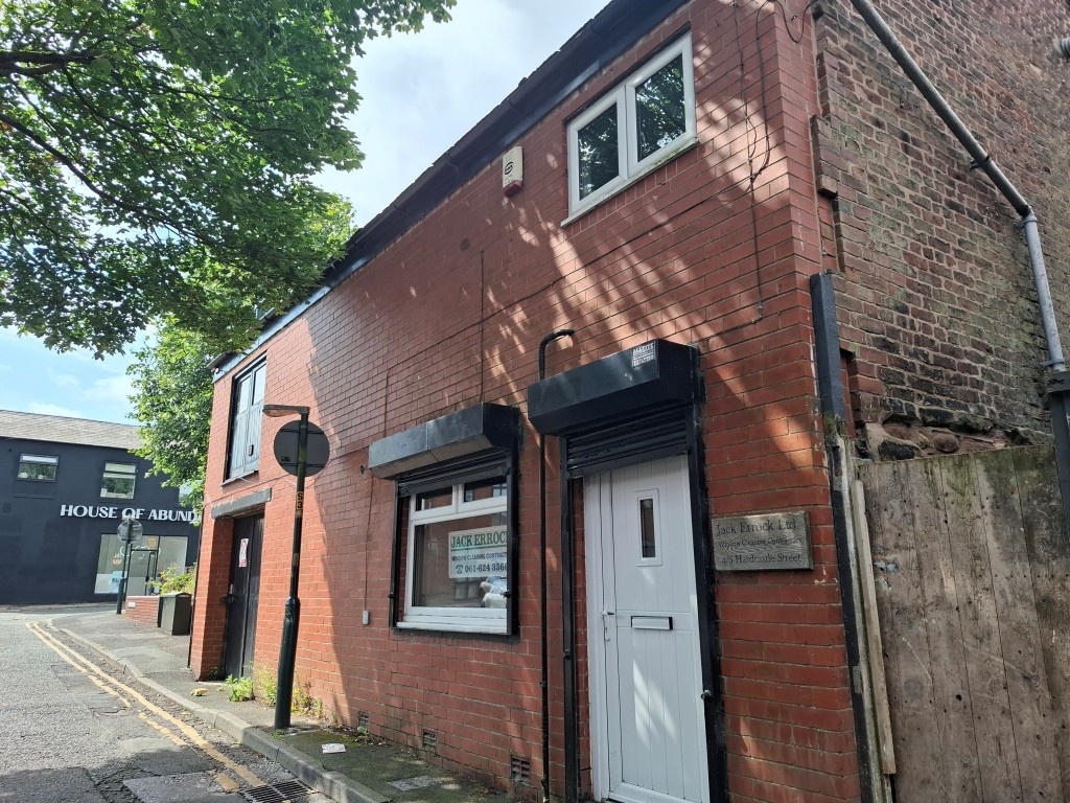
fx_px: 711
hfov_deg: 73.9
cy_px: 402
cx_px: 535
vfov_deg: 58.9
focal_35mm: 23
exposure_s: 1/595
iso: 50
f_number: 1.8
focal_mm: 5.54
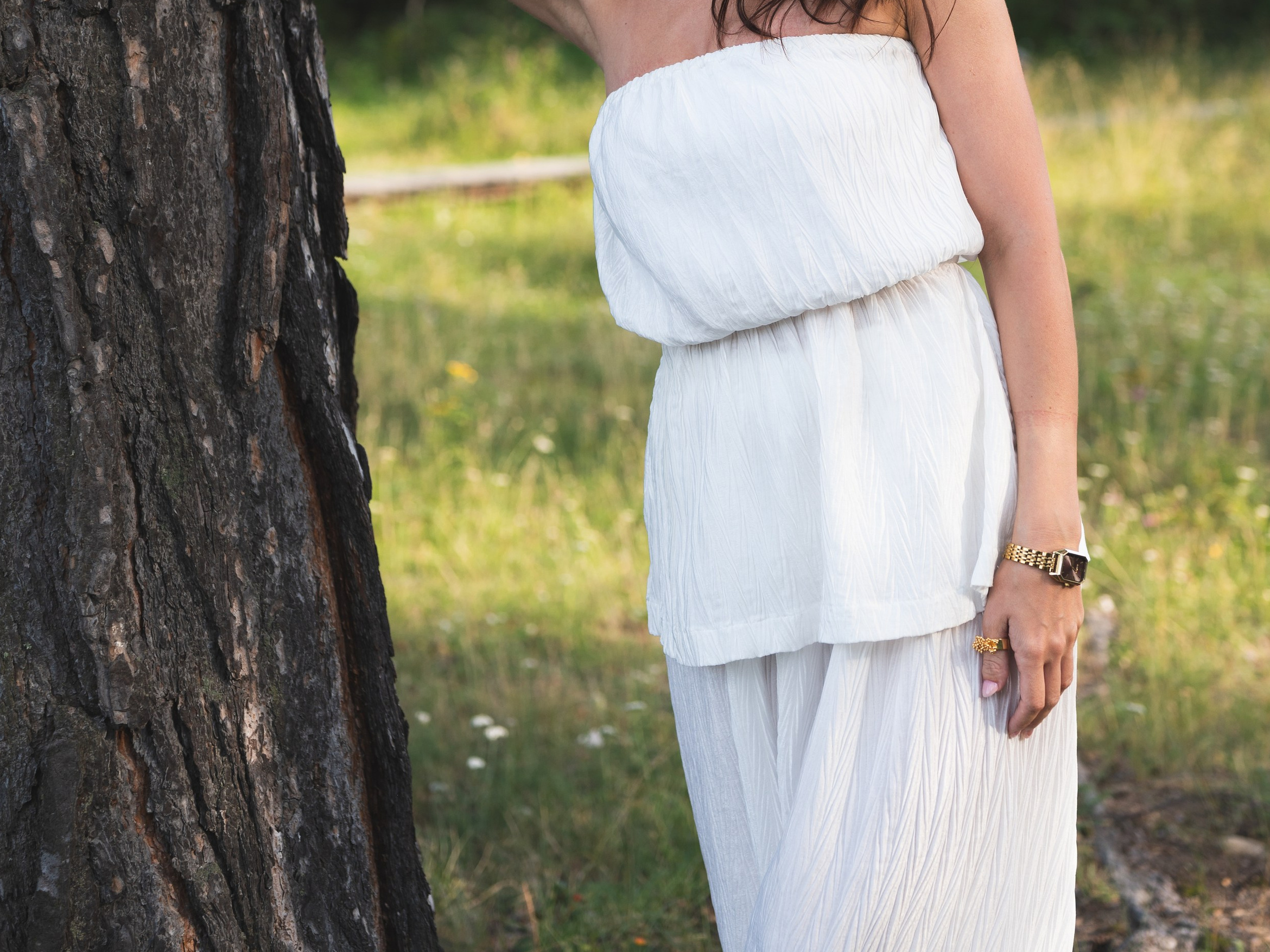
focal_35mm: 79
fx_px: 2898
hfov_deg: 24.7
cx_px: 666
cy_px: 126
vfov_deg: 18.4
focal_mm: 50
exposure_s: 1/400
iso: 200
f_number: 3.2
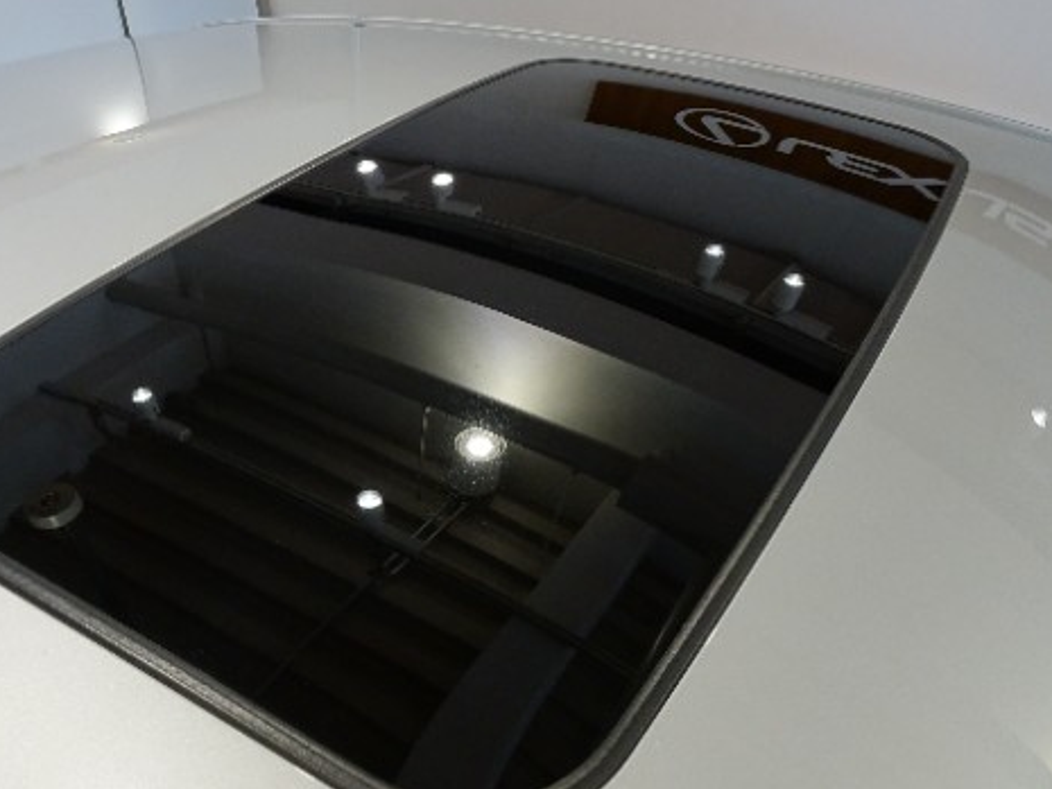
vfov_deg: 42.8
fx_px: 1003
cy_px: 323
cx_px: 493
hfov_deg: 55.3
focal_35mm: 33
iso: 125
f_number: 3.5
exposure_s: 1/30
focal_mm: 4.1
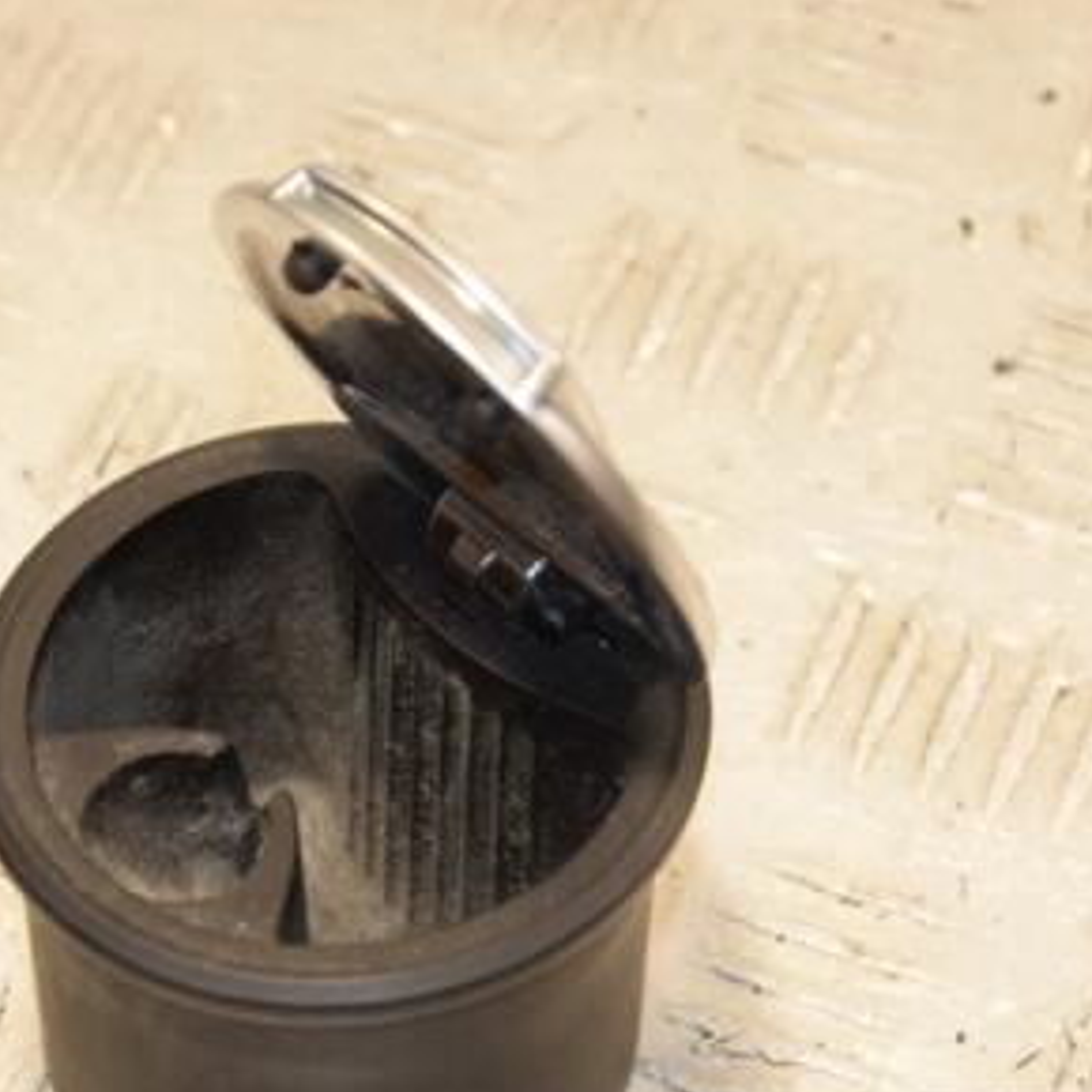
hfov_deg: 8.8
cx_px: 309
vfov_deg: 8.8
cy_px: 651
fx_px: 7062
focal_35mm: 198
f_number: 7.1
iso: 800
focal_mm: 75
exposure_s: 1/200
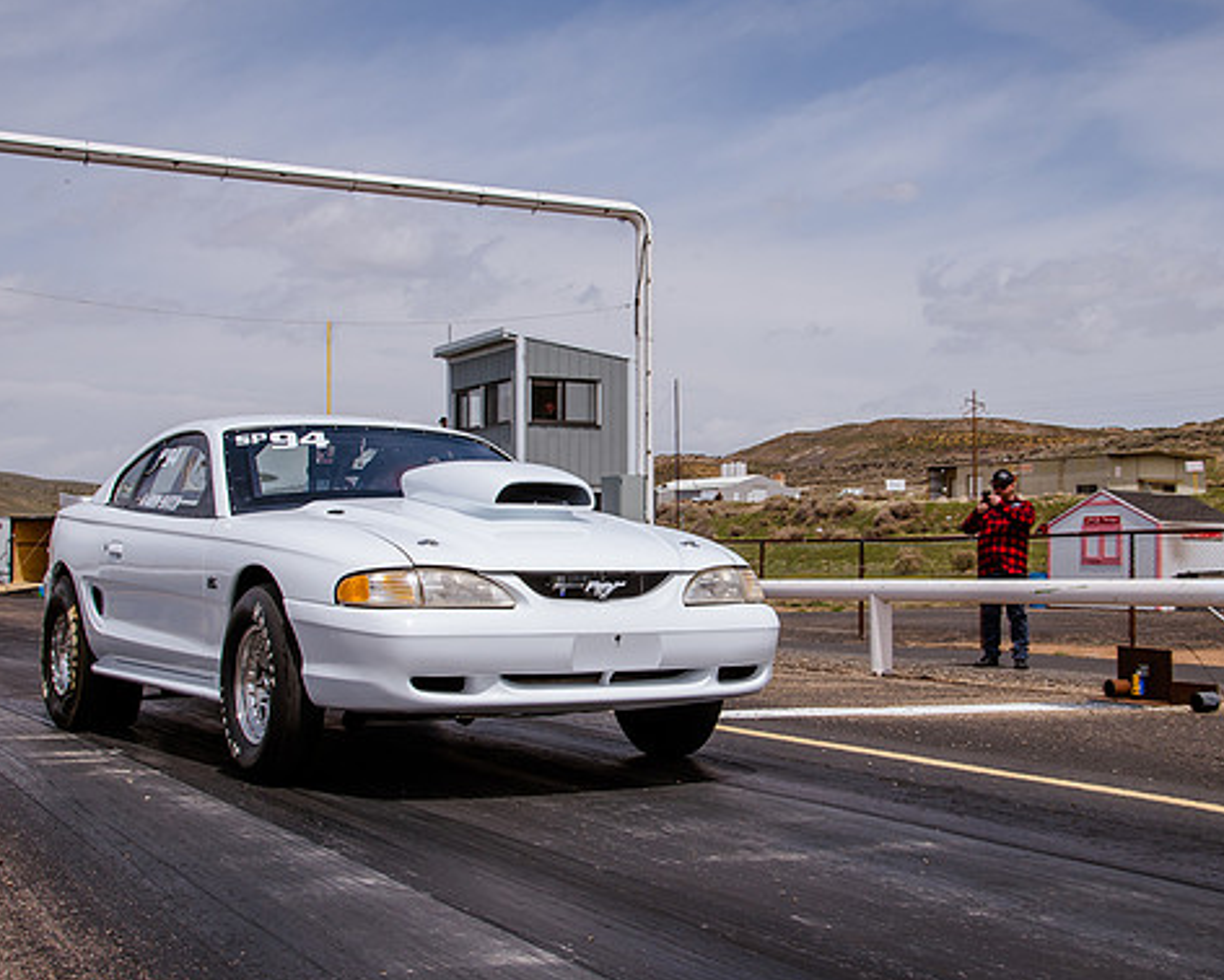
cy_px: 504
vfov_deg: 31.5
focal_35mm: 48
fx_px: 1740
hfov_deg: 38.8
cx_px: 635
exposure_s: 1/500
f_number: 10
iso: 200
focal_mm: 35
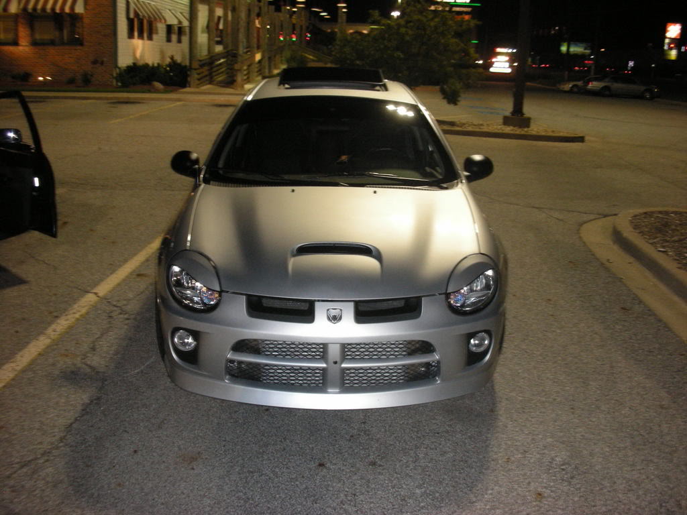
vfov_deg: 40.7
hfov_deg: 52.6
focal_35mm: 35
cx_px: 344
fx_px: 695
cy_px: 258
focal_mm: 5.8
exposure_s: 1/21.7
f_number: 3
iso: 200
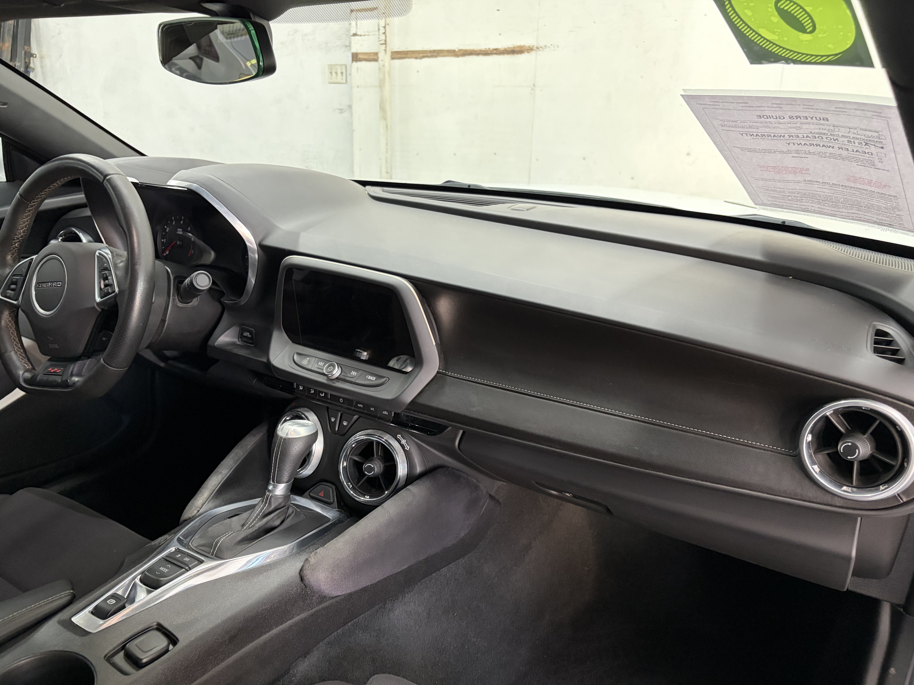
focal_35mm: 26
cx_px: 457
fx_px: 687
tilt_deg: -19.5
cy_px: 342
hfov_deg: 67.3
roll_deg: -1.5
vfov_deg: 53.1
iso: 250
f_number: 1.6
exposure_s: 1/60
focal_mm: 5.96
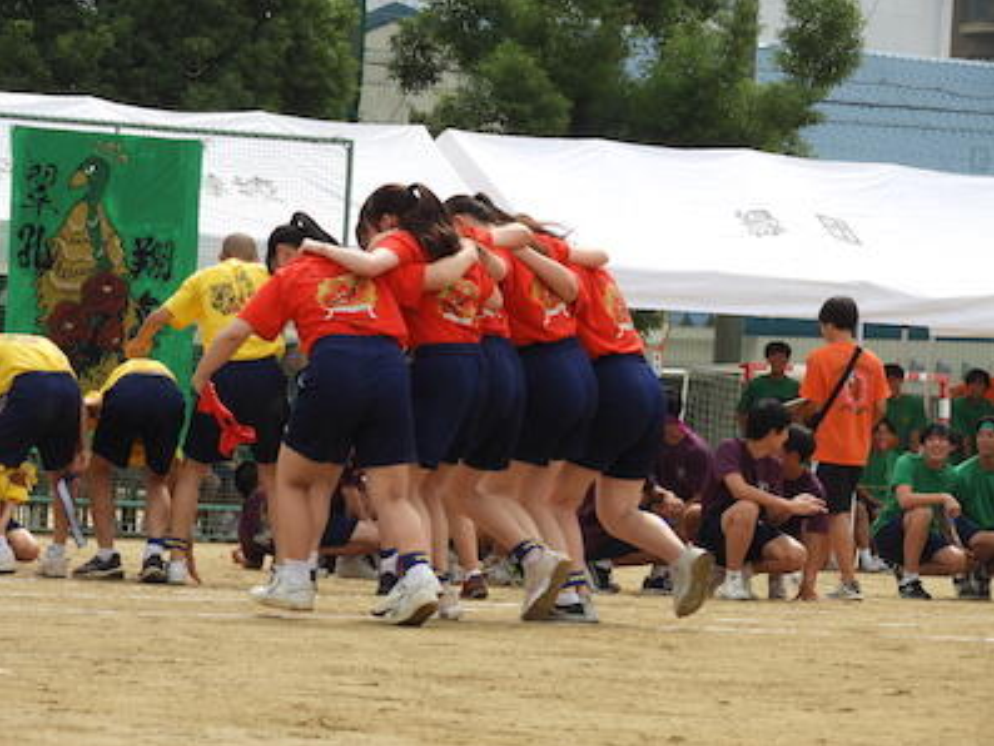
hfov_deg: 7.3
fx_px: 7813
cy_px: 373
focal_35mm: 272
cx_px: 498
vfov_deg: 5.5
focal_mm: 48.4
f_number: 5.5
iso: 100
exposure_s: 1/400
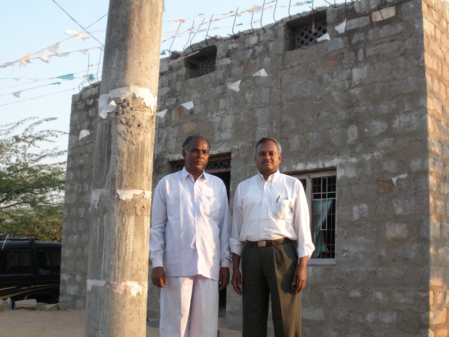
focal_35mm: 44
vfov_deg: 32.9
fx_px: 571
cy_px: 168
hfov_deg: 42.9
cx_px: 224
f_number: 4
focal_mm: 7.7
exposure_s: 1/74
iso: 64
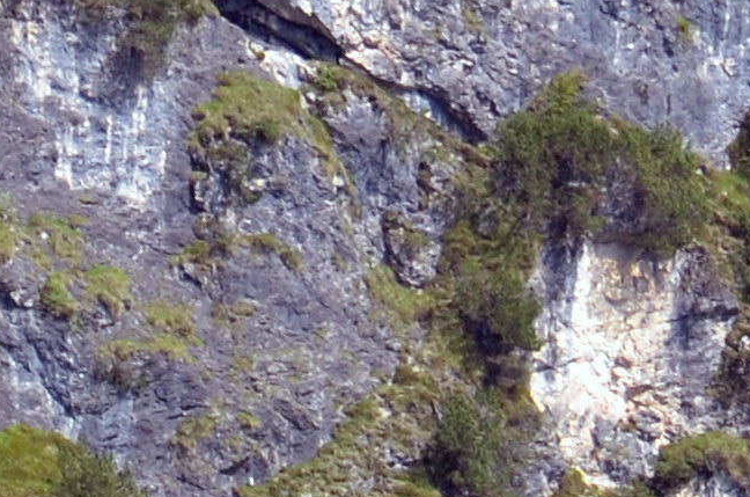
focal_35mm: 479
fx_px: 9957
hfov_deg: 4.3
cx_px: -365
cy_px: 1737
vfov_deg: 2.8
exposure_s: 1/250
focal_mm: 42
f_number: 8
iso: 200
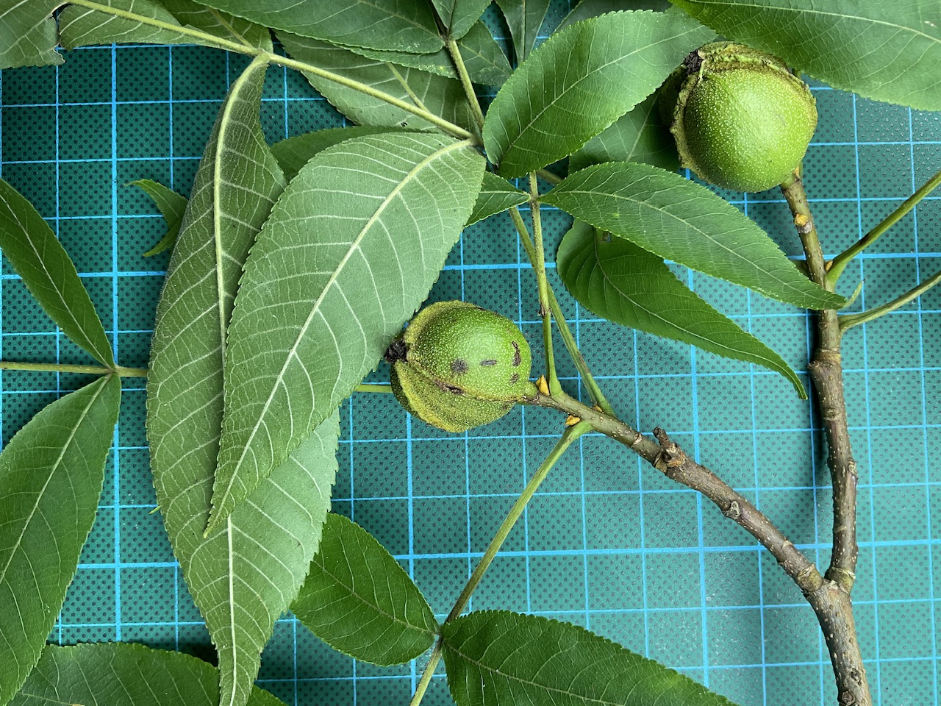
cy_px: 353
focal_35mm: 29
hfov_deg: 61.7
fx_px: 788
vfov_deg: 48.2
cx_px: 470
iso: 32
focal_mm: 3
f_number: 1.8
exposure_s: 1/122
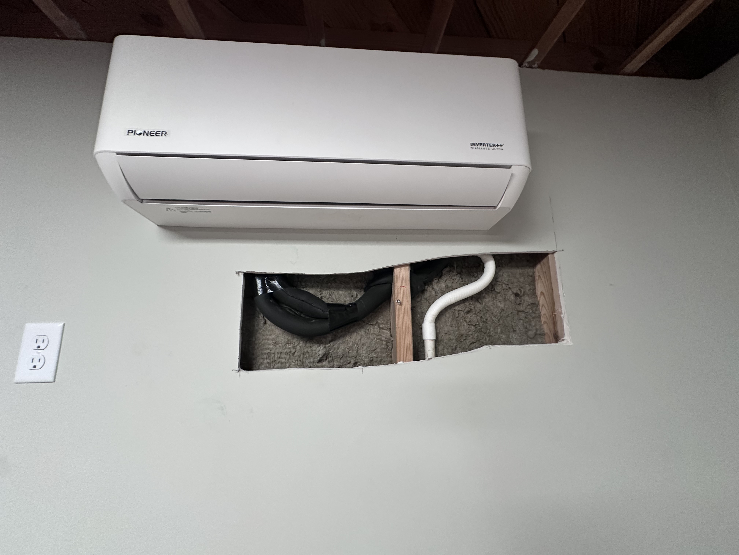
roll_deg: +0.3
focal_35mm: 14
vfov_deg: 85.7
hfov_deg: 102.1
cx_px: 370
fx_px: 299
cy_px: 278
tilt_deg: +10.5
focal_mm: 2.22
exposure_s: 1/60
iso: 250
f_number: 2.2
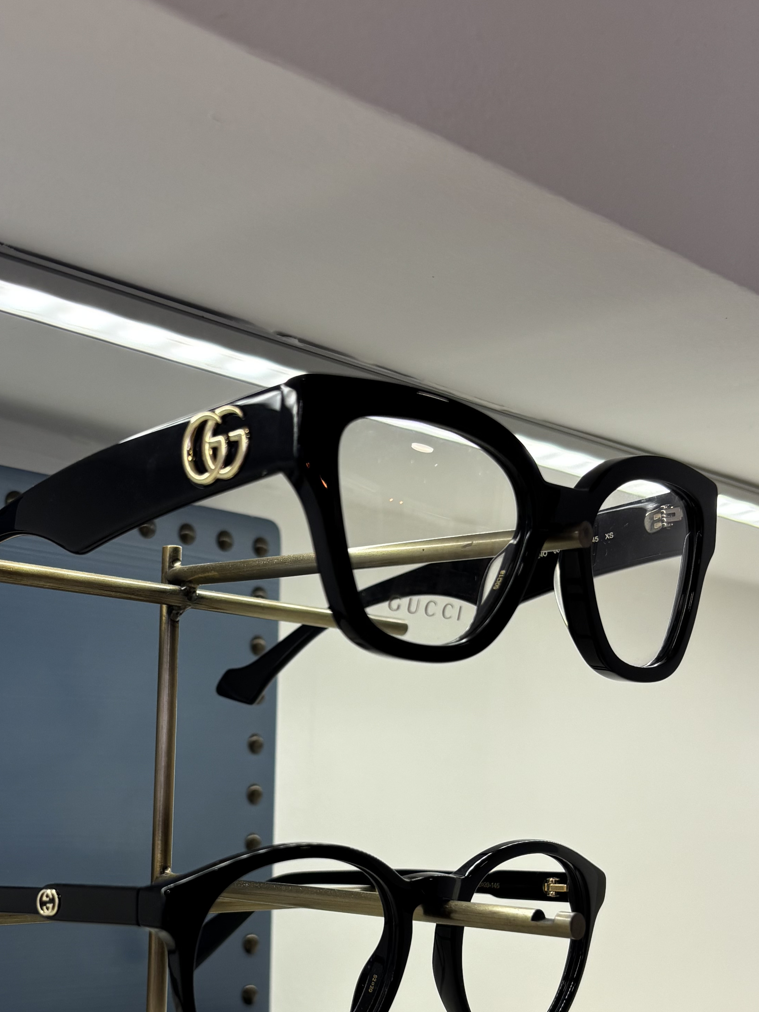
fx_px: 1491
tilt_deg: +4.5
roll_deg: -0.4
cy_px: 722
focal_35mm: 51
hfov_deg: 28.3
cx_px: 227
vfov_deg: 36.8
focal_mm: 5.96
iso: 40
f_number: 1.6
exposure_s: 1/141
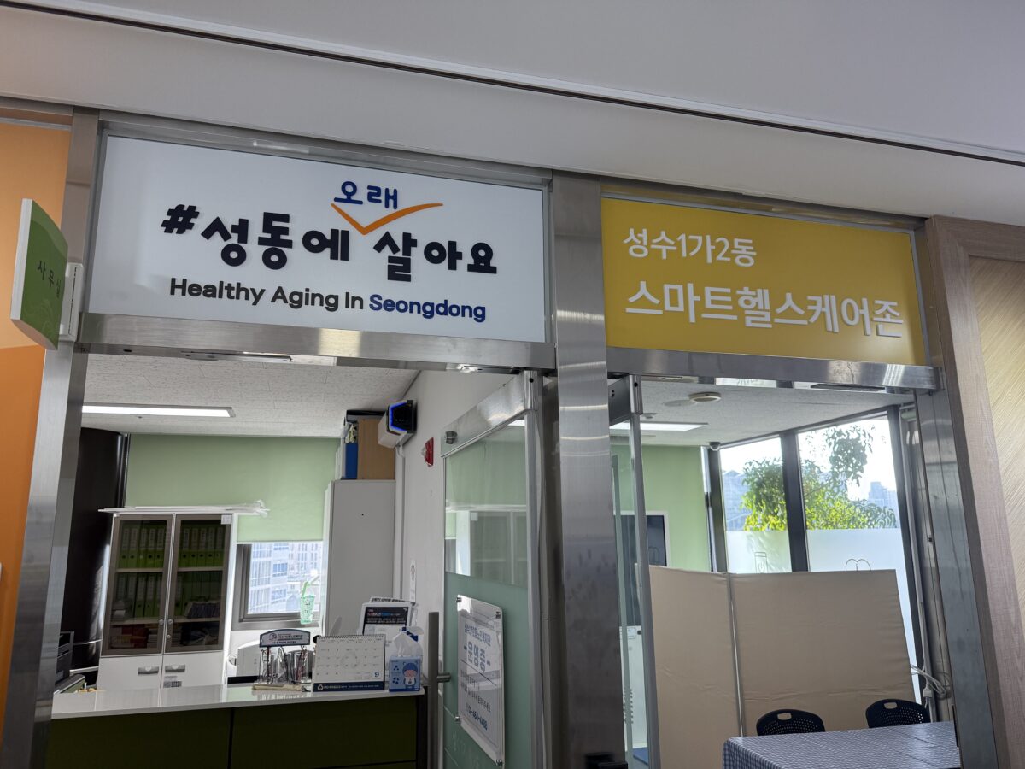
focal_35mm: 24
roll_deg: +0.8
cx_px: 512
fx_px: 711
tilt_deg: +12.3
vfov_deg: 56.8
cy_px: 384
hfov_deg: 71.6
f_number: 1.78
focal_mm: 6.76
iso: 100
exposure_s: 1/246
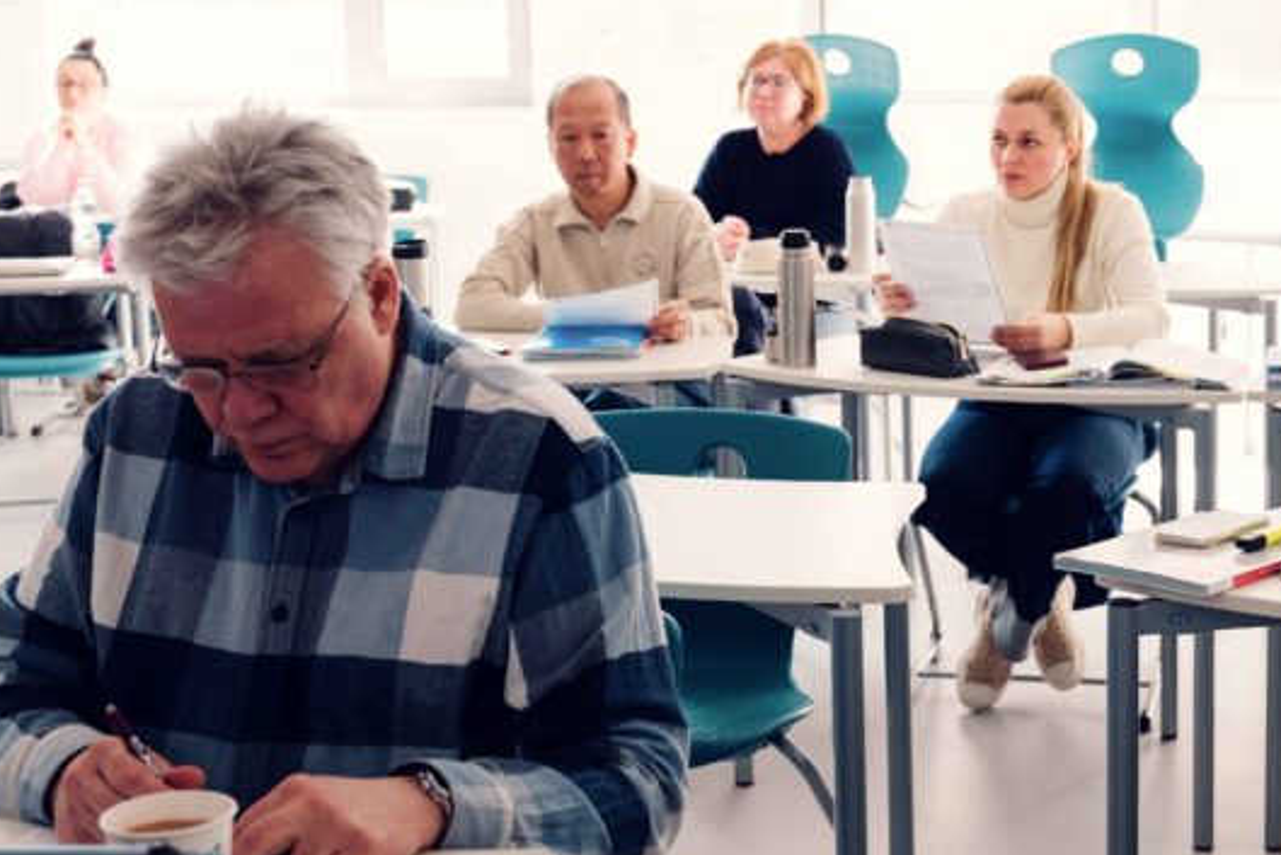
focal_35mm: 63
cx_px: 930
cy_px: 333
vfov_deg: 21.6
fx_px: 2241
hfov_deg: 31.4
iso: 1000
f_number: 4
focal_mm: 32.5
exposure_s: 1/200
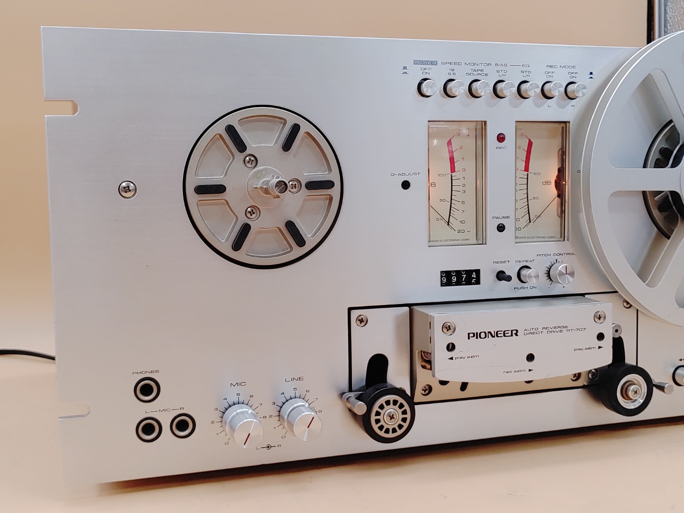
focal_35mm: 41
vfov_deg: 35.1
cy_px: 256
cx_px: 342
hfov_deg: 45.8
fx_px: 810
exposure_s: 1/120
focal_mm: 4.36
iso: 50
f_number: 1.8
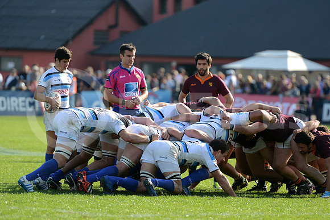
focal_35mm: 270
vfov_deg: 5.1
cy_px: 110
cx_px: 165
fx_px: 2475
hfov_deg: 7.6
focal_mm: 270
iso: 500
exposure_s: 1/800
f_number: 4
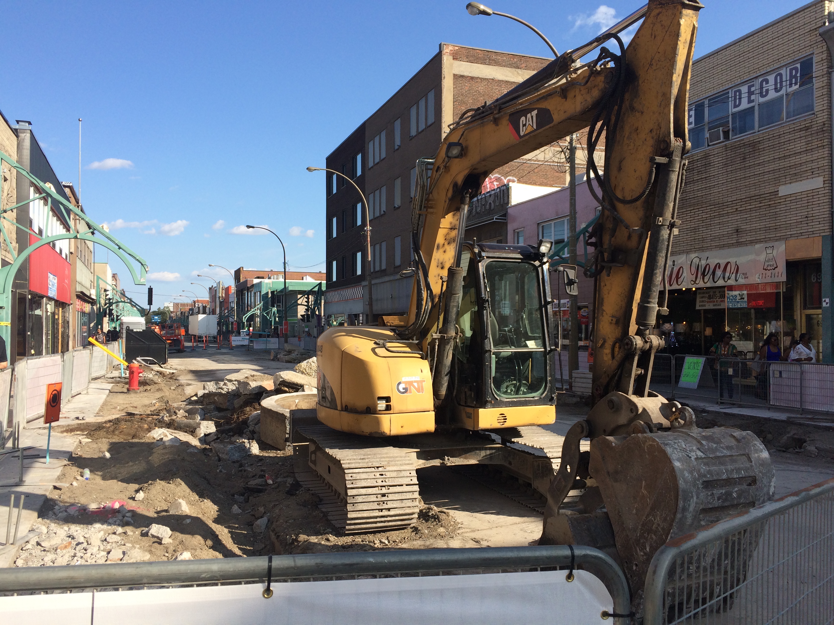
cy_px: 312
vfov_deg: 48.2
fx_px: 699
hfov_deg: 61.7
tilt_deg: -0.4
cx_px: 417
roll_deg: +1.3
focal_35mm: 29
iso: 32
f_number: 2.2
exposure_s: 1/1325
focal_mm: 4.15
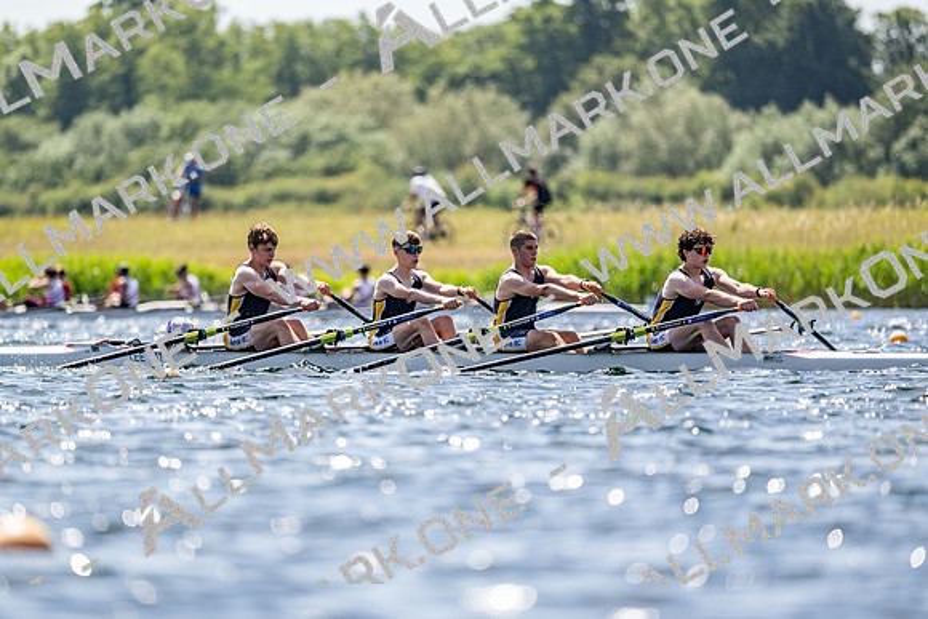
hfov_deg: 5.2
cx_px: 464
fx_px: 10313
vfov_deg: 3.4
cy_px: 310
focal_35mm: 400
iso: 220
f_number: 4.5
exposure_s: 1/2500
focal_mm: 400
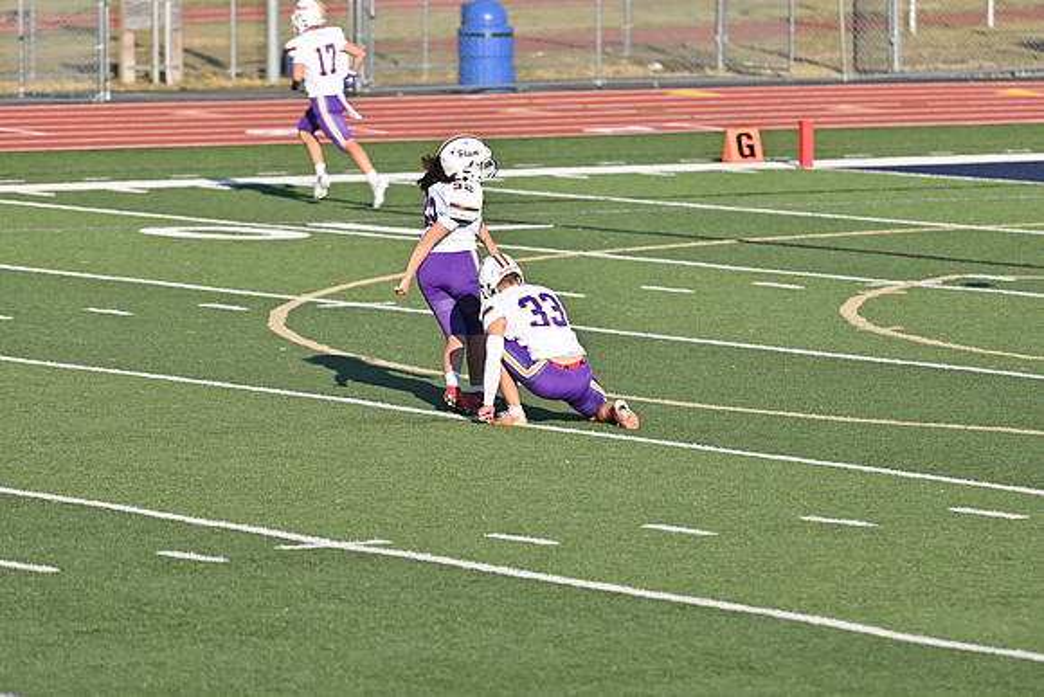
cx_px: 522
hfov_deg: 6.9
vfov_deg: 4.6
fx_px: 8702
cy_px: 348
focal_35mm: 300
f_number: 2.8
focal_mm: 200
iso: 100
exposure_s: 1/2500
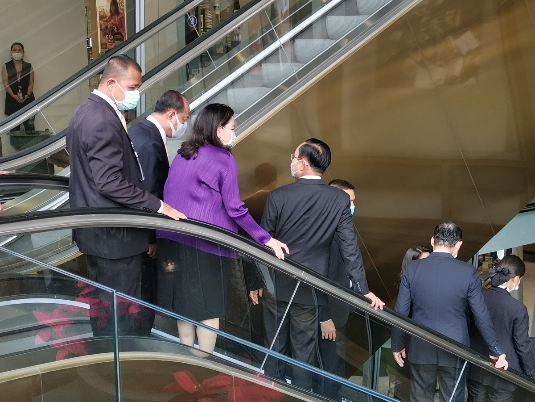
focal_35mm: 53
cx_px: 268
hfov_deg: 36.2
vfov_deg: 27.5
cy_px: 201
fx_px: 819
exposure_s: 1/100
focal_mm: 4.75
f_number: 1.8
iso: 50
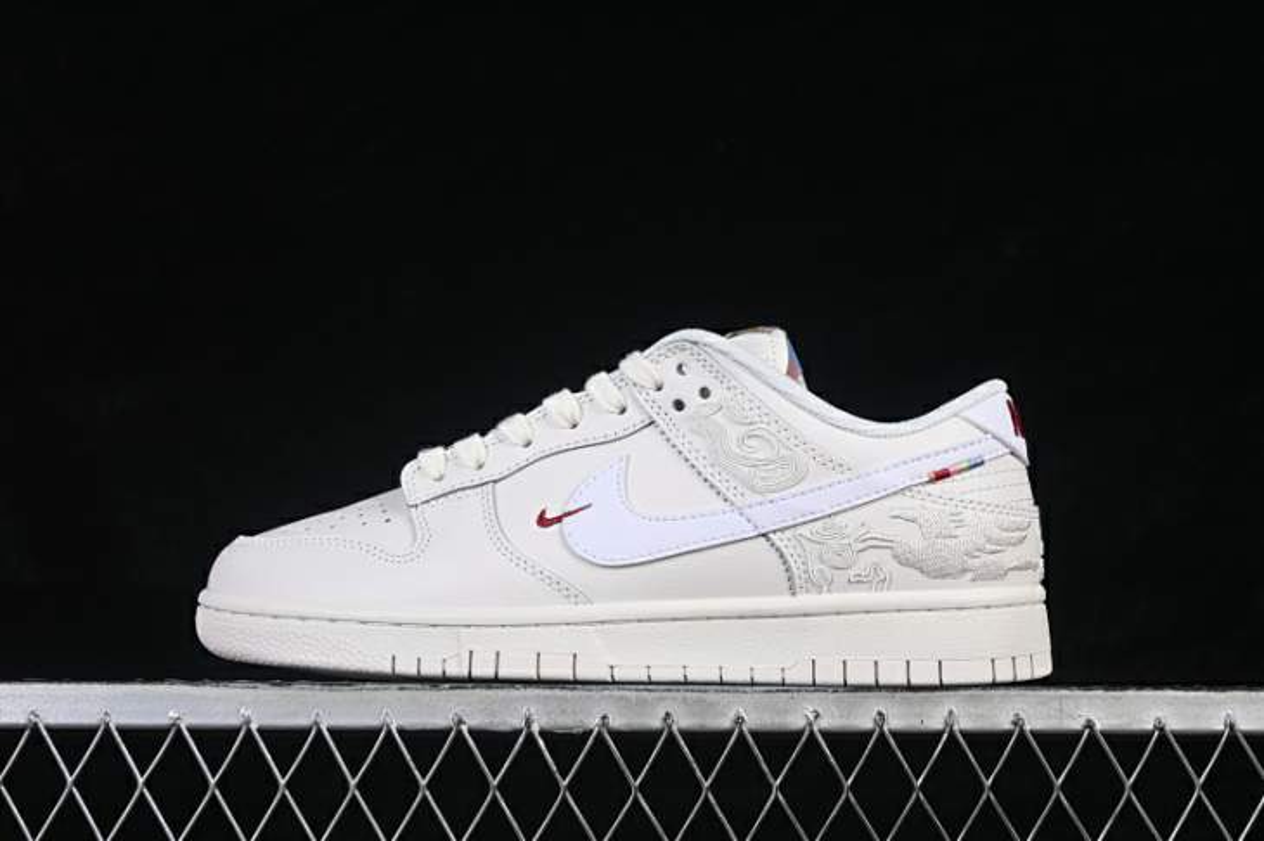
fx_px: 2632
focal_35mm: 75
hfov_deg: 27.0
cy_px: 420
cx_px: 632
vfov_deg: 18.2
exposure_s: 1/80
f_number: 8
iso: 160
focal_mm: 50
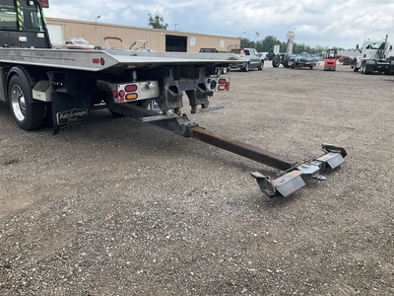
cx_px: 197
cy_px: 148
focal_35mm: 29
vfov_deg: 48.2
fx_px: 330
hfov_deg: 61.7
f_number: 1.8
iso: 25
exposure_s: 1/657
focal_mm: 3
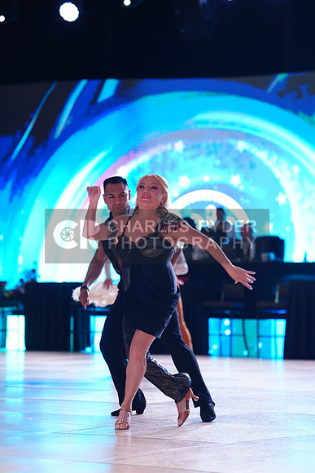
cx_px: 158
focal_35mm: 119
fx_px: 1561
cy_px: 236
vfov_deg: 17.2
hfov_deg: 11.5
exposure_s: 1/500
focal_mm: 119
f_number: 2.8
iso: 1600
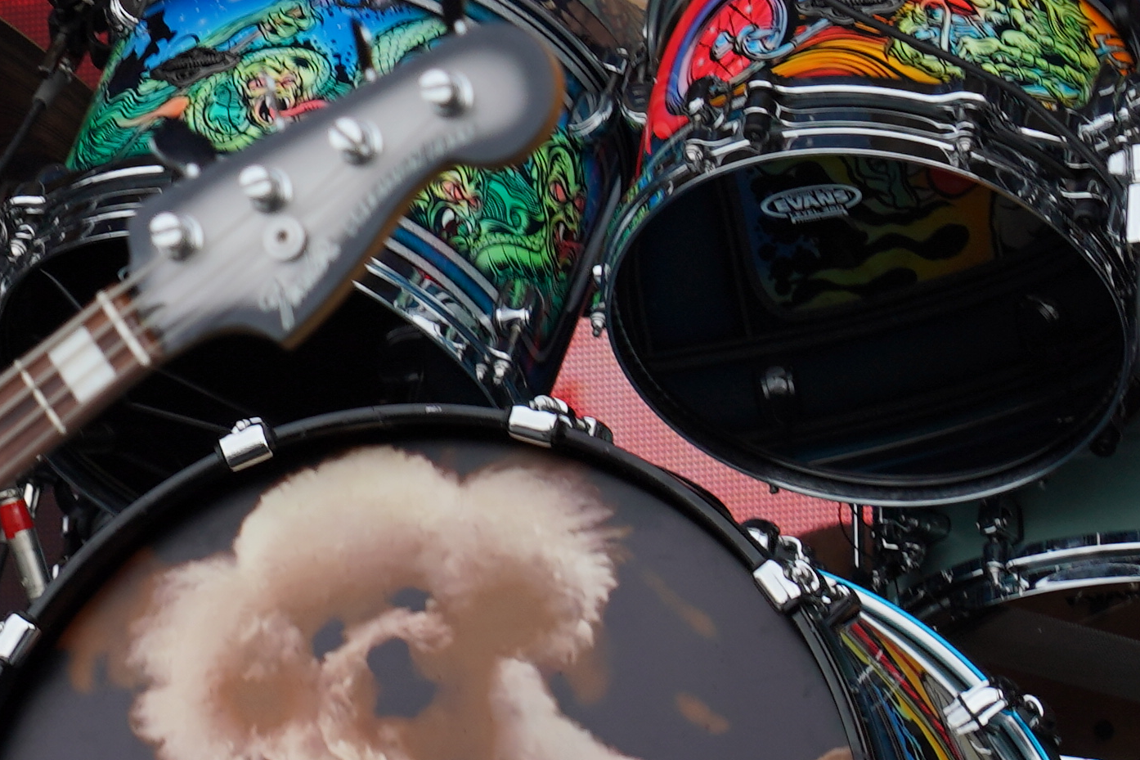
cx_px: -1213
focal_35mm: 452
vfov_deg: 3.0
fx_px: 14311
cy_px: -137
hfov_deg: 4.5
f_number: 6.3
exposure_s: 1/160
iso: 100
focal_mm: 105
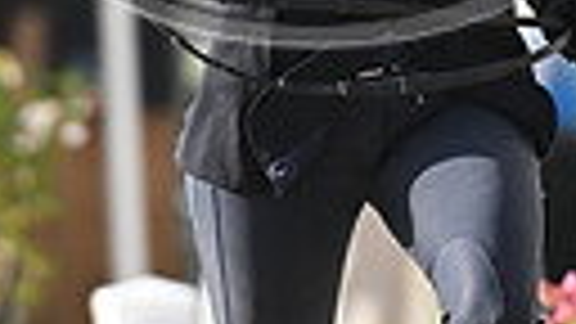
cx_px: 266
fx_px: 28927
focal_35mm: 1894
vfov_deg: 0.6
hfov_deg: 1.1
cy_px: -479
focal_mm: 400
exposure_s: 1/1600
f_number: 5
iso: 640
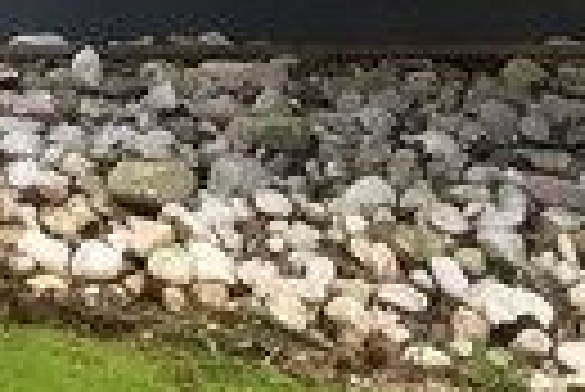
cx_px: -1454
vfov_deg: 5.0
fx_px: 4116
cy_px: -996
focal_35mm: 253
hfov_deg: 6.9
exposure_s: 1/120
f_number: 2.4
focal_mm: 3.3
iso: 25
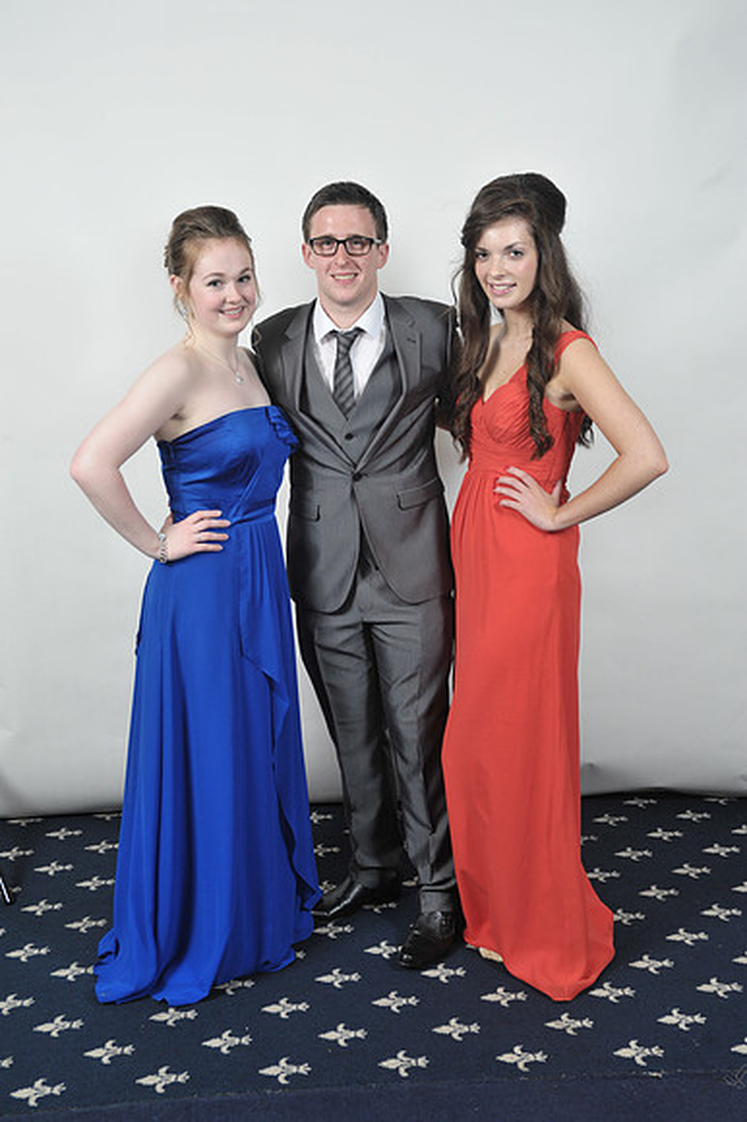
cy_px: 561
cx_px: 374
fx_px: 1496
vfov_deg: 41.1
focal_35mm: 48
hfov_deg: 28.0
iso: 1000
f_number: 7.1
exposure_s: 1/160
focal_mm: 48
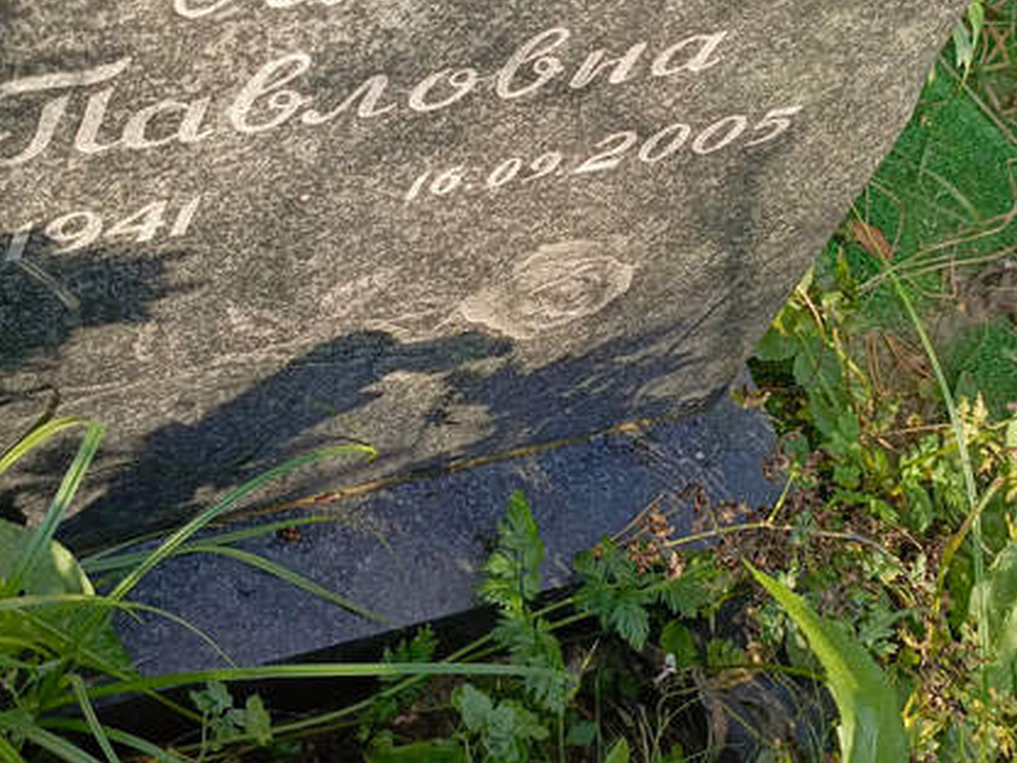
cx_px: 568
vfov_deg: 30.2
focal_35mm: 48
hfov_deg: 39.6
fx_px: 1411
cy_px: 288
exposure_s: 1/160
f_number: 1.69
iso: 110
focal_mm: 4.76
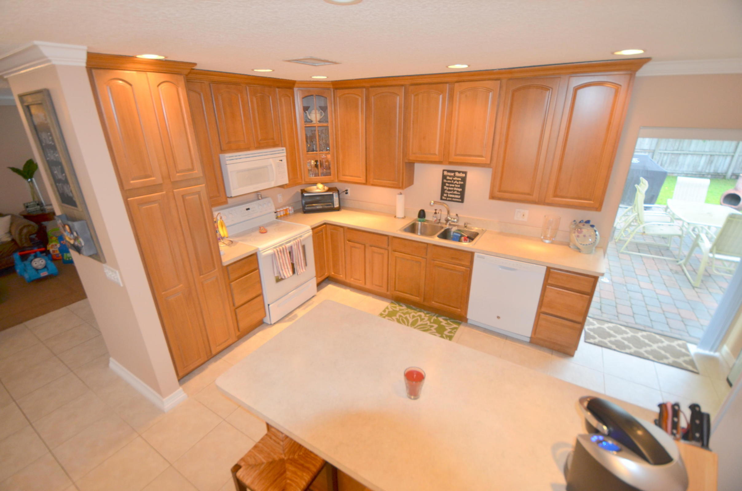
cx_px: 371
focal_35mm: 15
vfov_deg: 77.1
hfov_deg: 100.5
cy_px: 246
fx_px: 309
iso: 400
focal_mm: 10
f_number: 3.5
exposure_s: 1/125
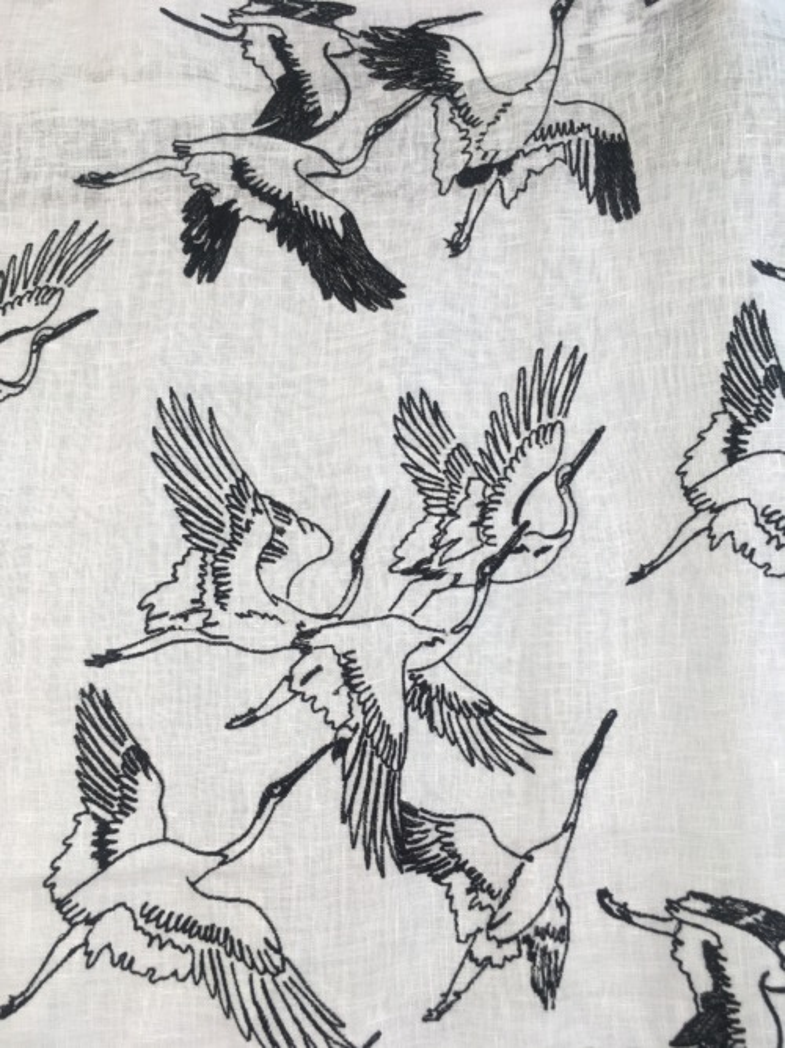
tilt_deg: +10.7
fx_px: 877
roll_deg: +0.0
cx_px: 392
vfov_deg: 61.7
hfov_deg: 48.2
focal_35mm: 29
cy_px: 524
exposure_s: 1/100
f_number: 2.2
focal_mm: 4.15
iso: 32
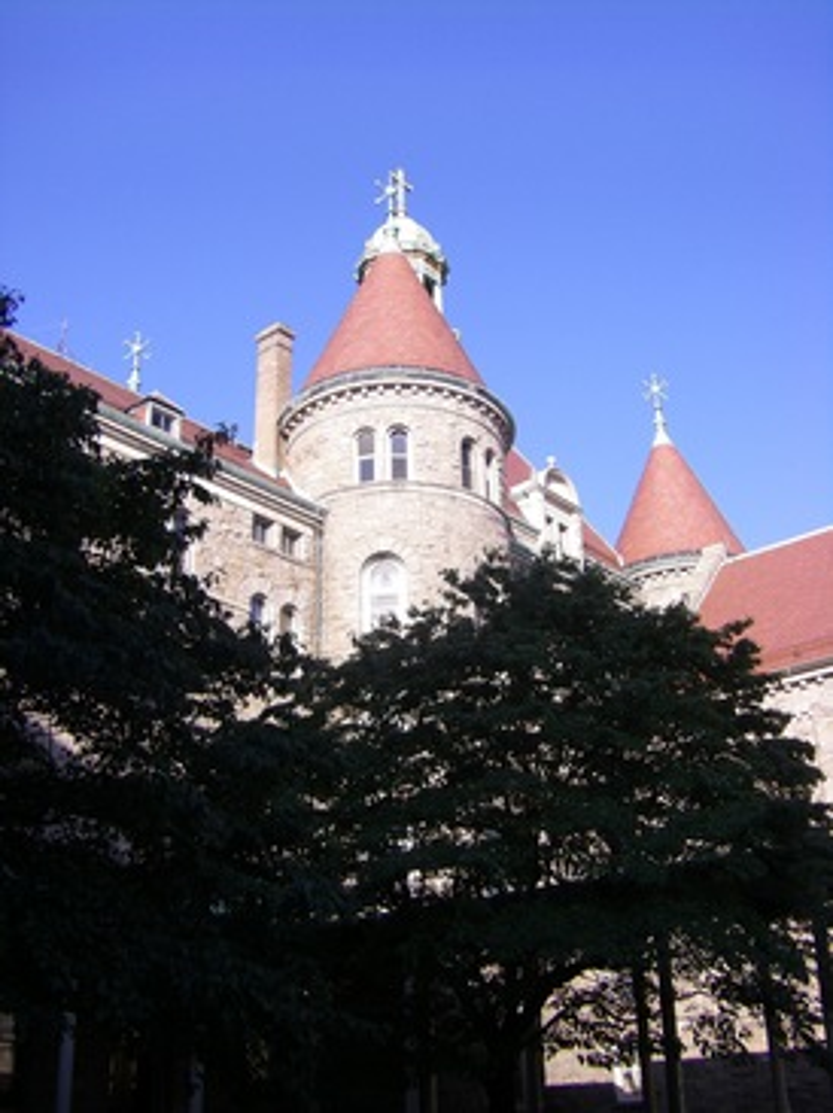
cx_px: 416
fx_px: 1221
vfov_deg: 49.0
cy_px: 556
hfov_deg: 37.7
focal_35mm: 38
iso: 64
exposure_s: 1/250
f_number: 3.5
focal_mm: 6.3
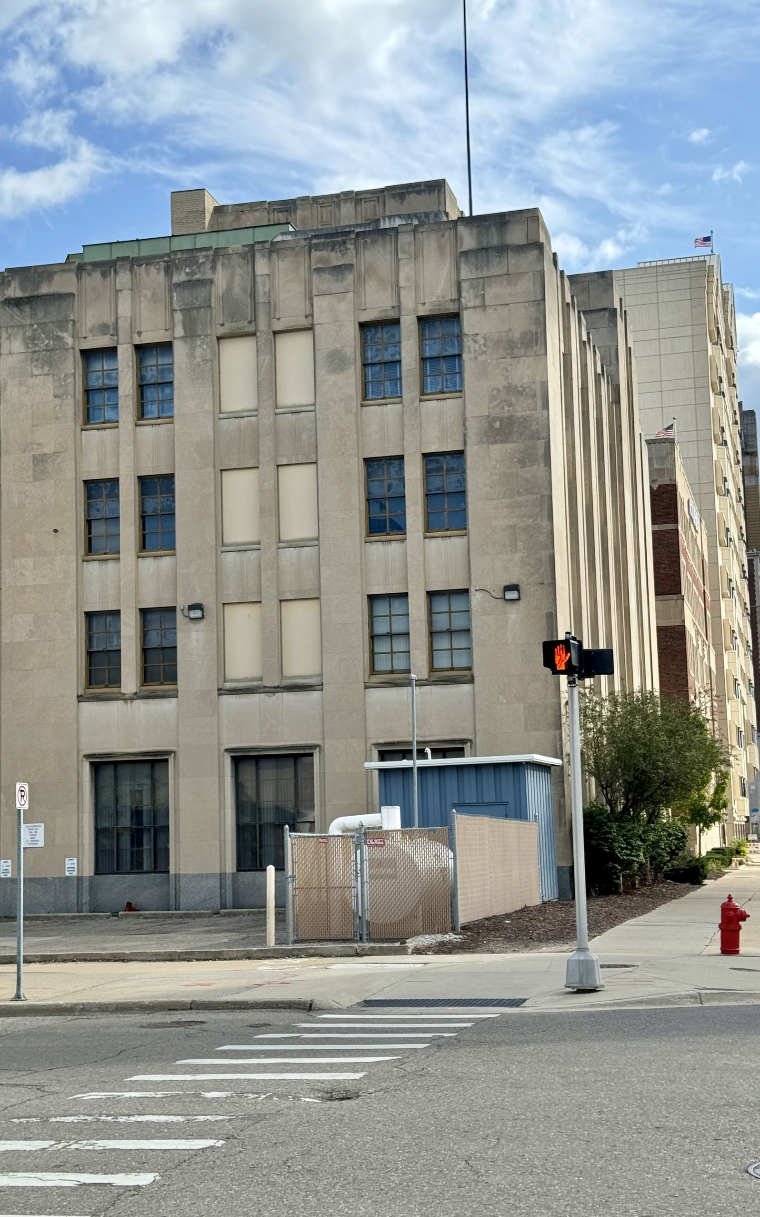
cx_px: 333
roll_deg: +1.7
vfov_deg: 39.6
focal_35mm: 51
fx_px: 1690
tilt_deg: +6.3
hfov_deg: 25.3
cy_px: 608
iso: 64
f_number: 1.78
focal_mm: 6.76
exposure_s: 1/2415
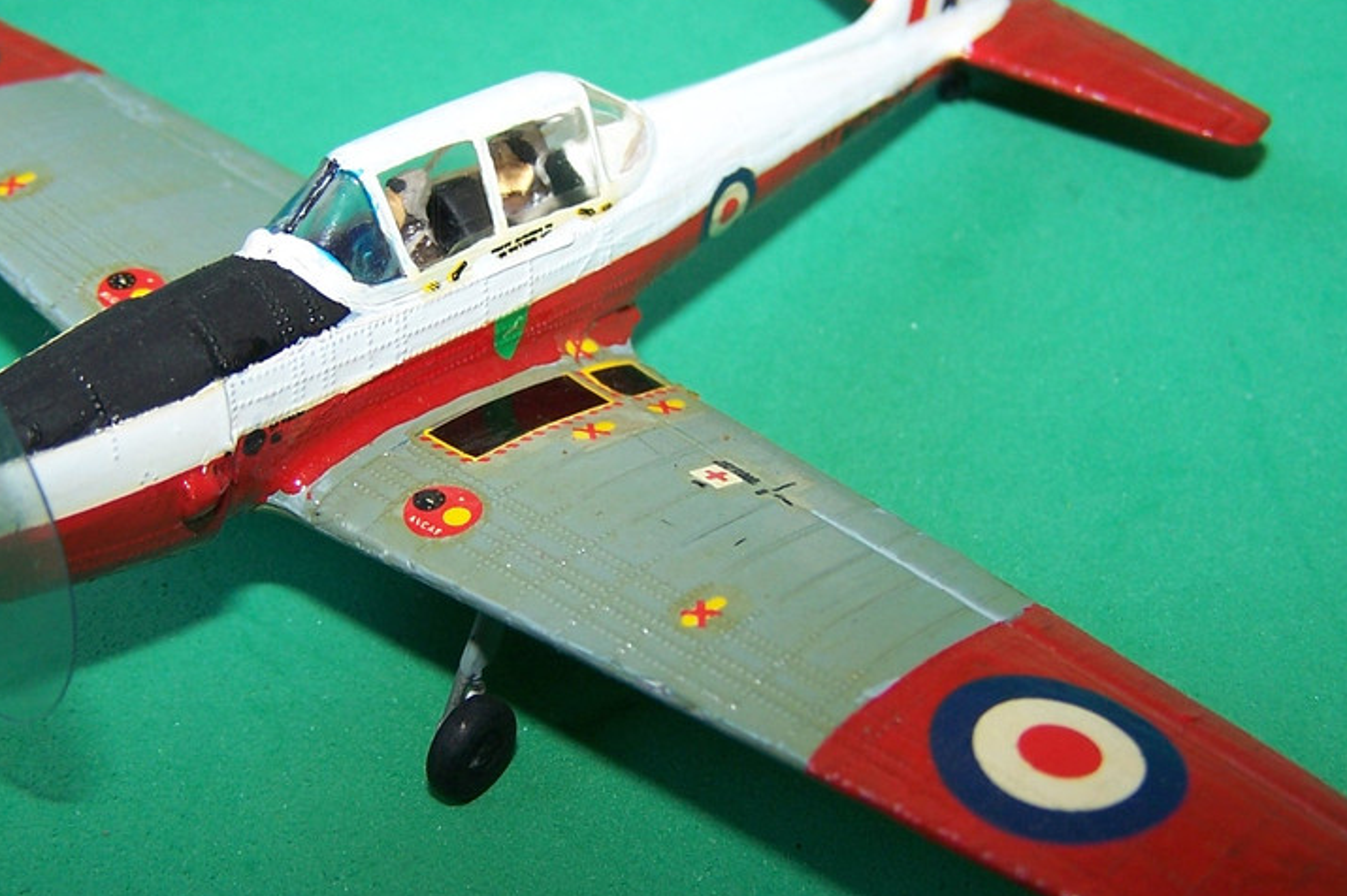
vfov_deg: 23.0
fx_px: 2206
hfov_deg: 33.9
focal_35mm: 59
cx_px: 621
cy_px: 439
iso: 80
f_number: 2.8
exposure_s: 1/60
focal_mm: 6.3
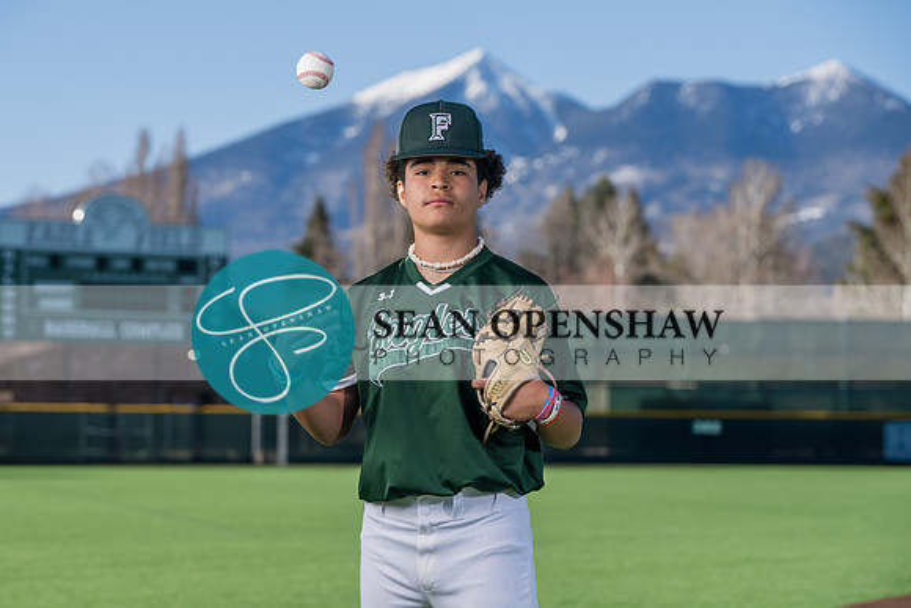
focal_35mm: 118
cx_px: 431
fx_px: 2999
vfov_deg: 11.6
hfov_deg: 17.3
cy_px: 331
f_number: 4.5
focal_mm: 104
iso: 125
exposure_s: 1/800
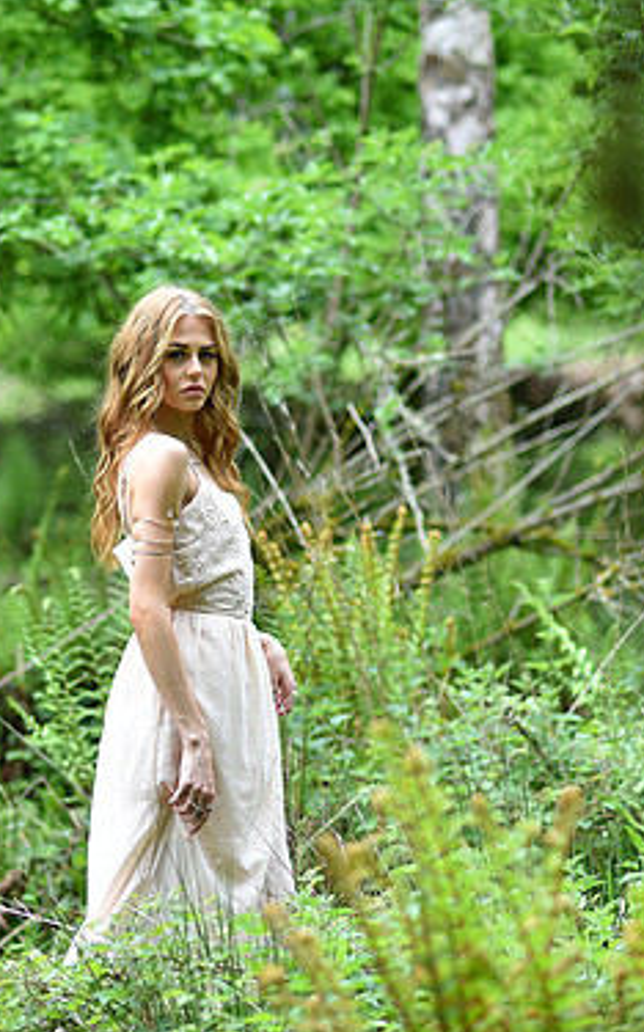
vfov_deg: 15.6
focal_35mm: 134
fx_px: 3767
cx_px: 272
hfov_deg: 9.8
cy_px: 520
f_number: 2
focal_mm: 85
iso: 320
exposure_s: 1/1600
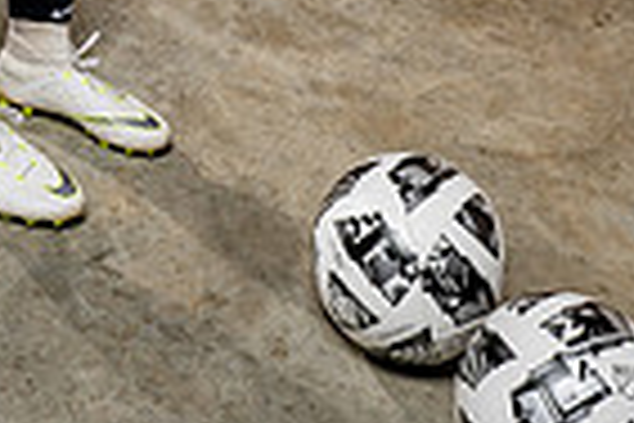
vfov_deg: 11.7
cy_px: -536
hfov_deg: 20.2
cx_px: 72
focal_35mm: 99
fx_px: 1743
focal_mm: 31
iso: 200
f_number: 8
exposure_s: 1/250
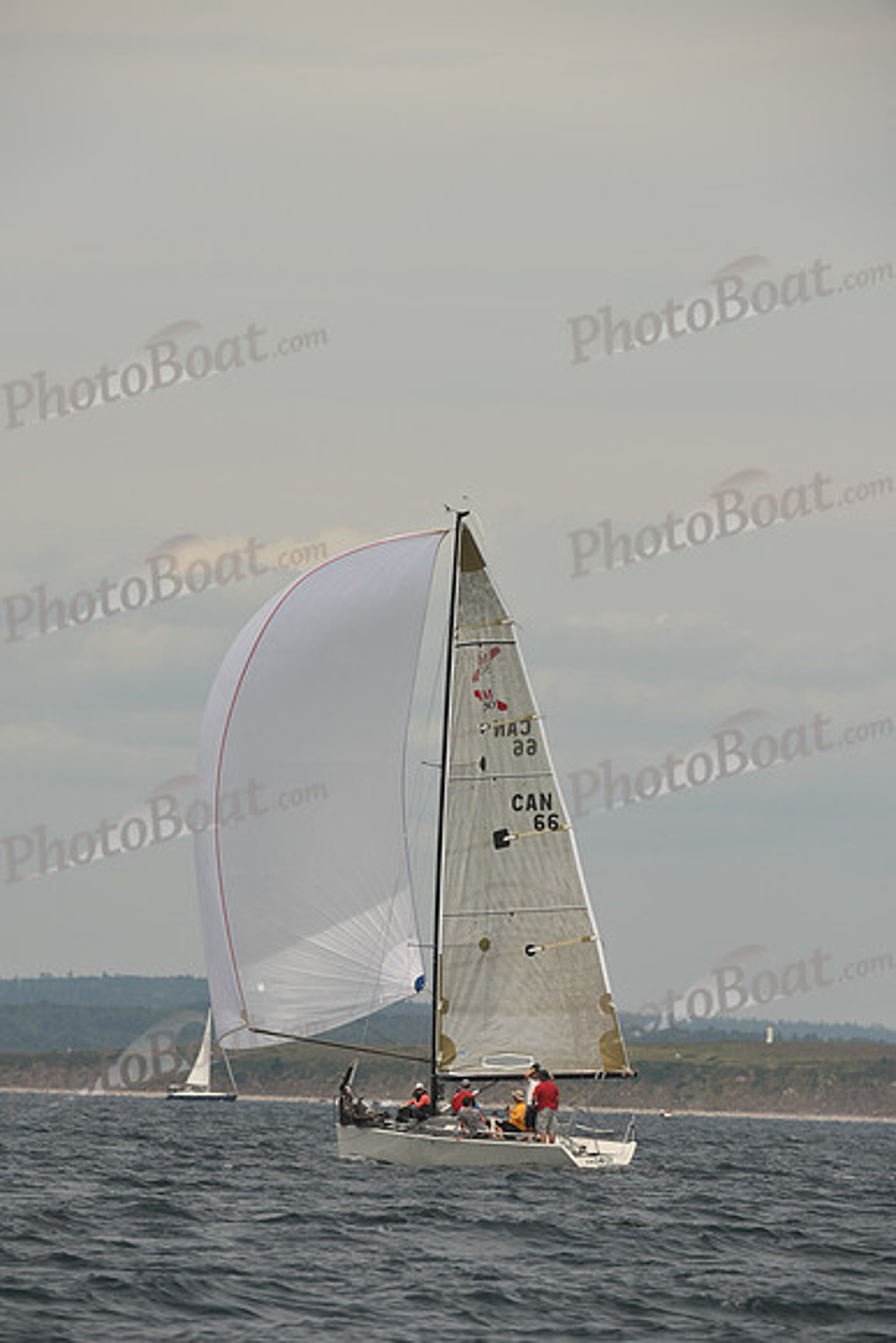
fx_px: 11566
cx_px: 448
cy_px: 672
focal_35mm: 310
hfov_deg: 4.4
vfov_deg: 6.6
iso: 250
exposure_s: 1/1000
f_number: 7.1
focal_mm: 310
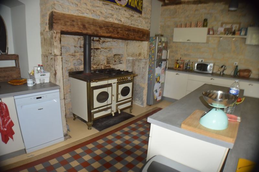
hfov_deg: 67.5
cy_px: 86
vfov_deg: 47.8
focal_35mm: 27
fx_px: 194
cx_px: 130
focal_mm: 18
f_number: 3.5
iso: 720
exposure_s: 1/60
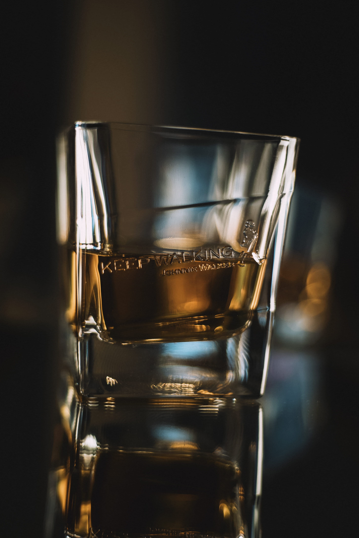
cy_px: 269
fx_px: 747
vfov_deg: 39.6
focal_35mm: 50
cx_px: 180
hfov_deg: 27.0
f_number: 1.8
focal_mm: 50
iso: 200
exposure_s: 1/200
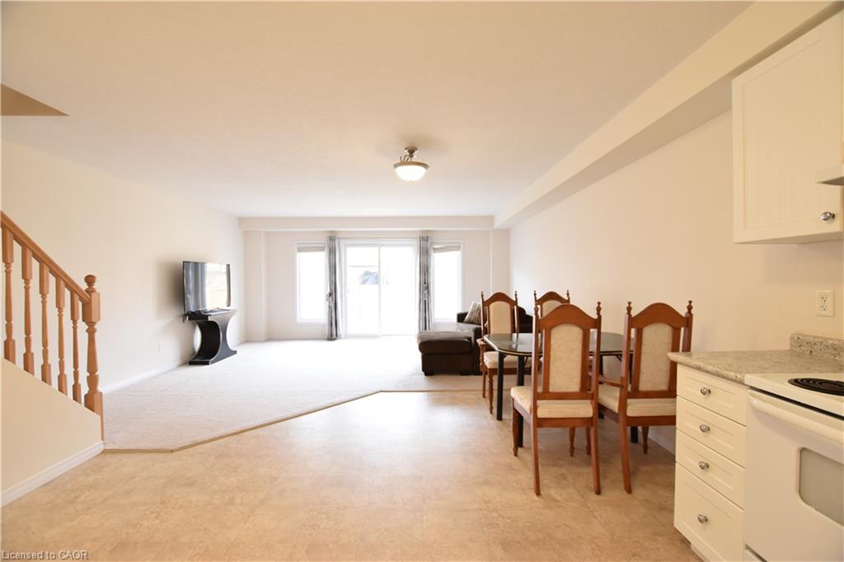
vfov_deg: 77.3
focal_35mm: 15
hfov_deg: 100.4
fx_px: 352
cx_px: 422
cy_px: 281
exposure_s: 1/60
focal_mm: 10
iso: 640
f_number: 4
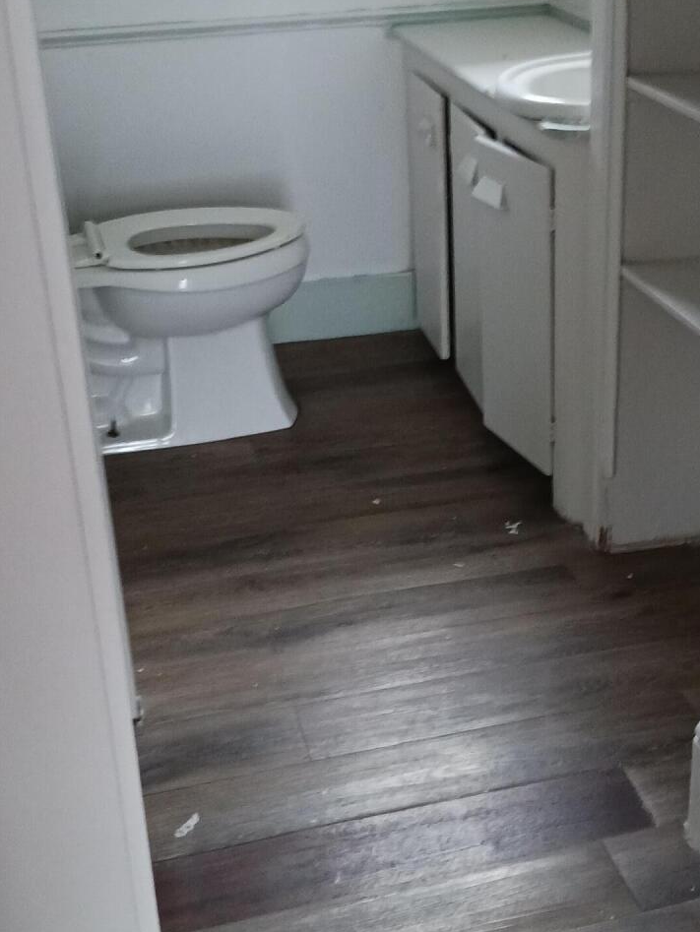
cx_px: 453
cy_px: 501
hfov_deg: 25.6
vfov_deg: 33.8
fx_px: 1536
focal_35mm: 57
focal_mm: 4
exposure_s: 1/20
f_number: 1.8
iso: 500
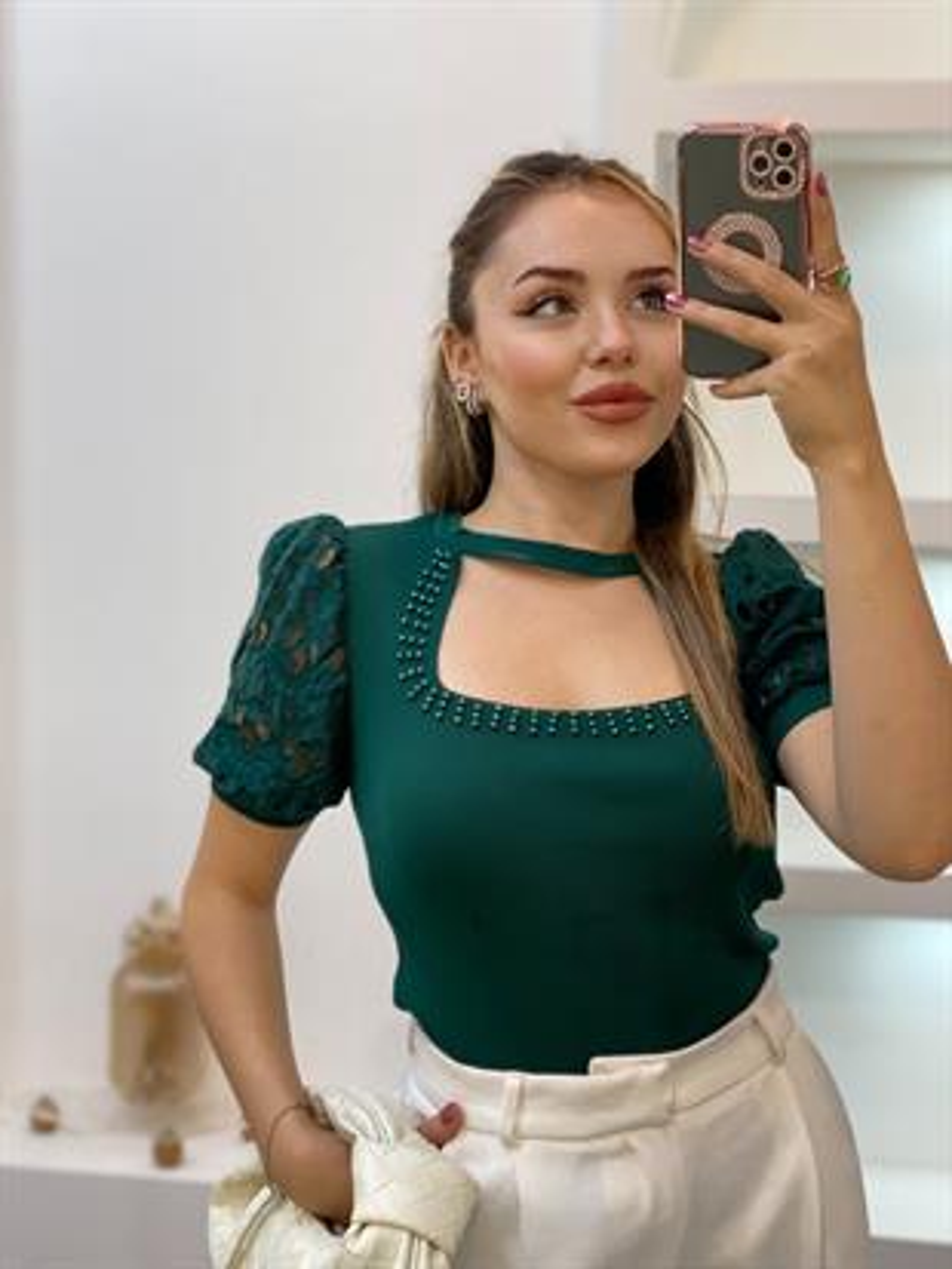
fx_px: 1906
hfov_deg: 28.0
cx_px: 476
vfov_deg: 36.8
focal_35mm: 52
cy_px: 634
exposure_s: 1/100
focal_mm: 6
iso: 100
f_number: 2
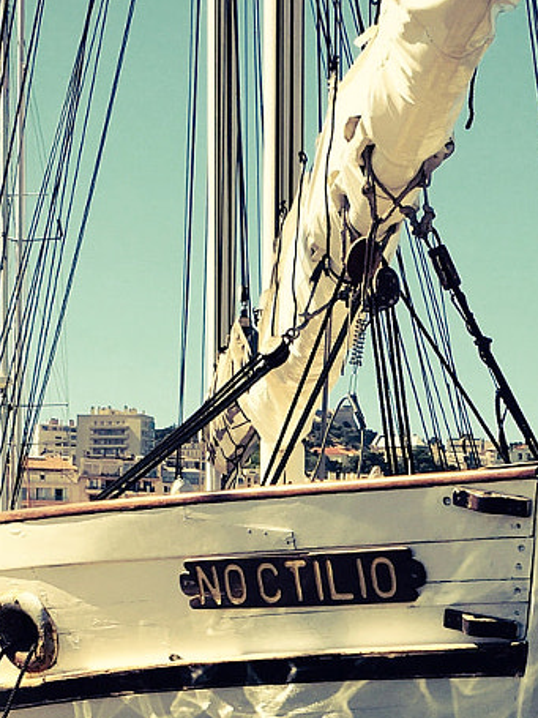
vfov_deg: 18.9
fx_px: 2115
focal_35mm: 102
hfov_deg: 14.4
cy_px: 666
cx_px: 486
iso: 25
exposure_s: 1/1250
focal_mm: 4.15
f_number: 2.2
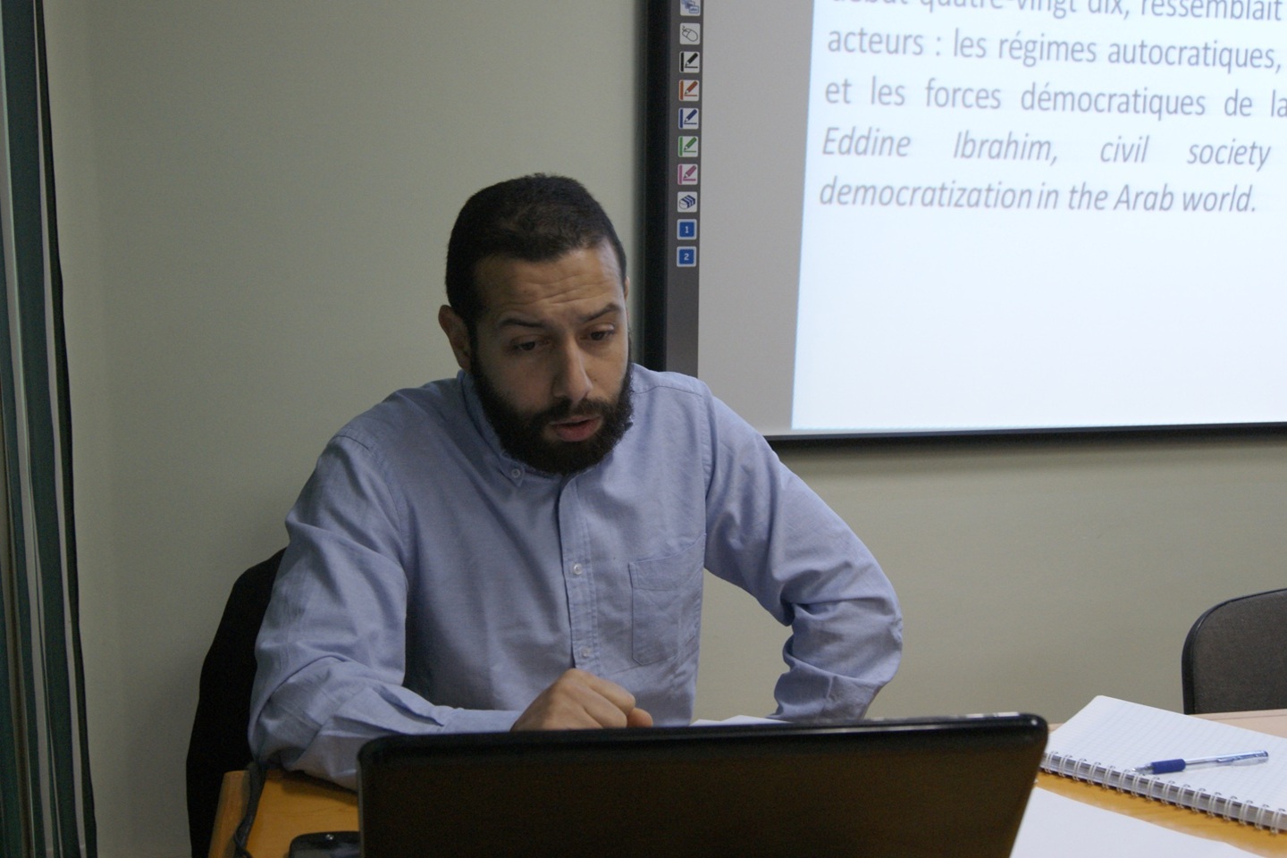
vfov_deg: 31.9
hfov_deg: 46.4
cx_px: 644
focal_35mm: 42
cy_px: 429
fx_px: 1501
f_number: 5.6
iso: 800
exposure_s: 1/25
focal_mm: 28
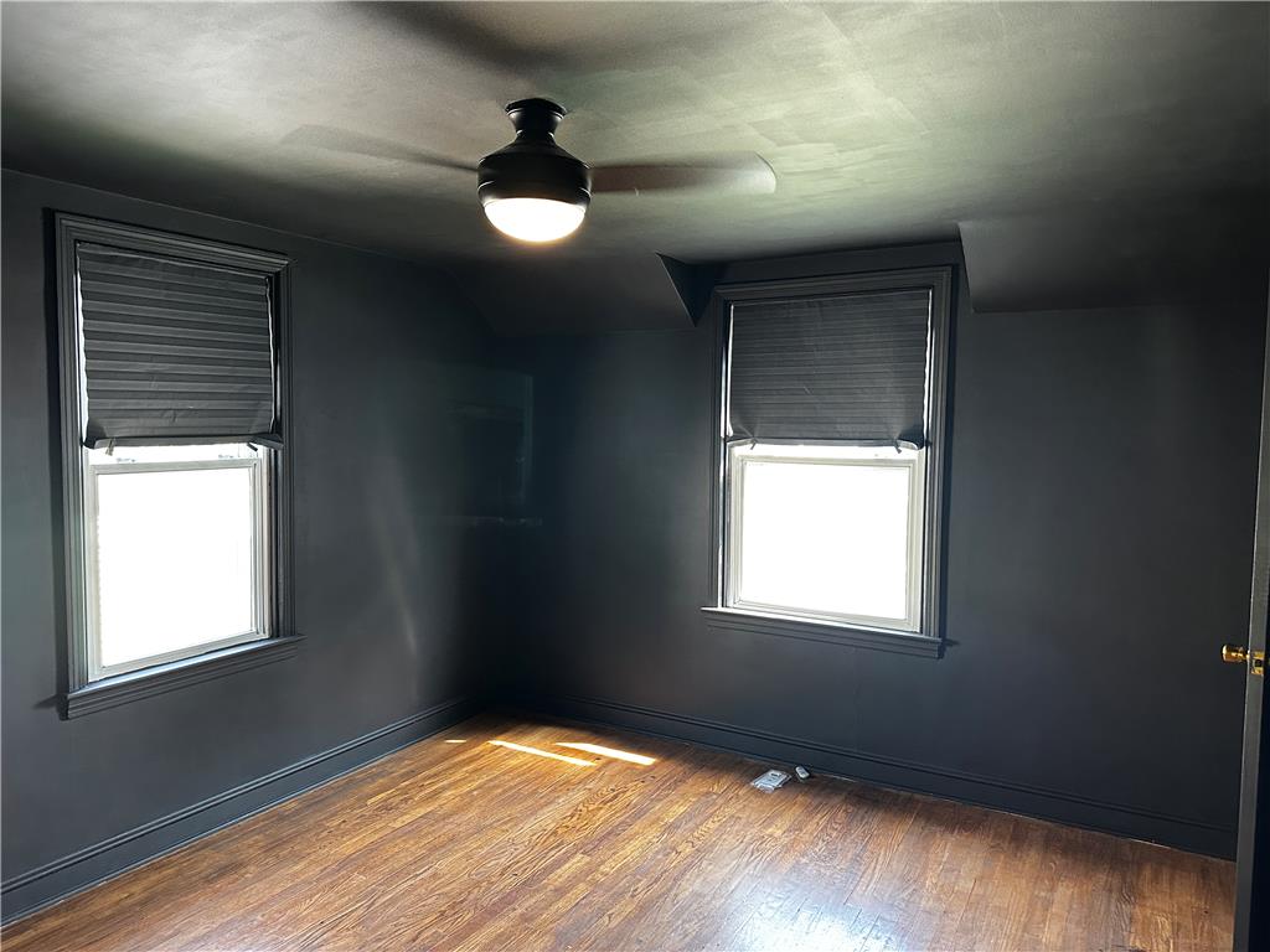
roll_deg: -0.3
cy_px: 476
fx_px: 881
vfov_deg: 56.8
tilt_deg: -4.1
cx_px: 635
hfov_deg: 71.6
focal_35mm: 24
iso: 400
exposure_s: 1/60
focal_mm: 6.86
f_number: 1.78
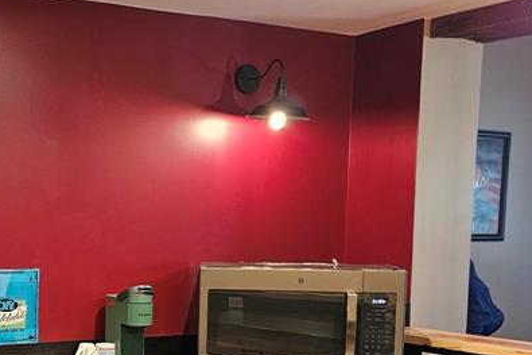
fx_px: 916
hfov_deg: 31.2
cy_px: 329
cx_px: 71
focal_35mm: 62
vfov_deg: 21.3
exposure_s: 1/60
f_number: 1.7
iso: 500
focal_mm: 6.3
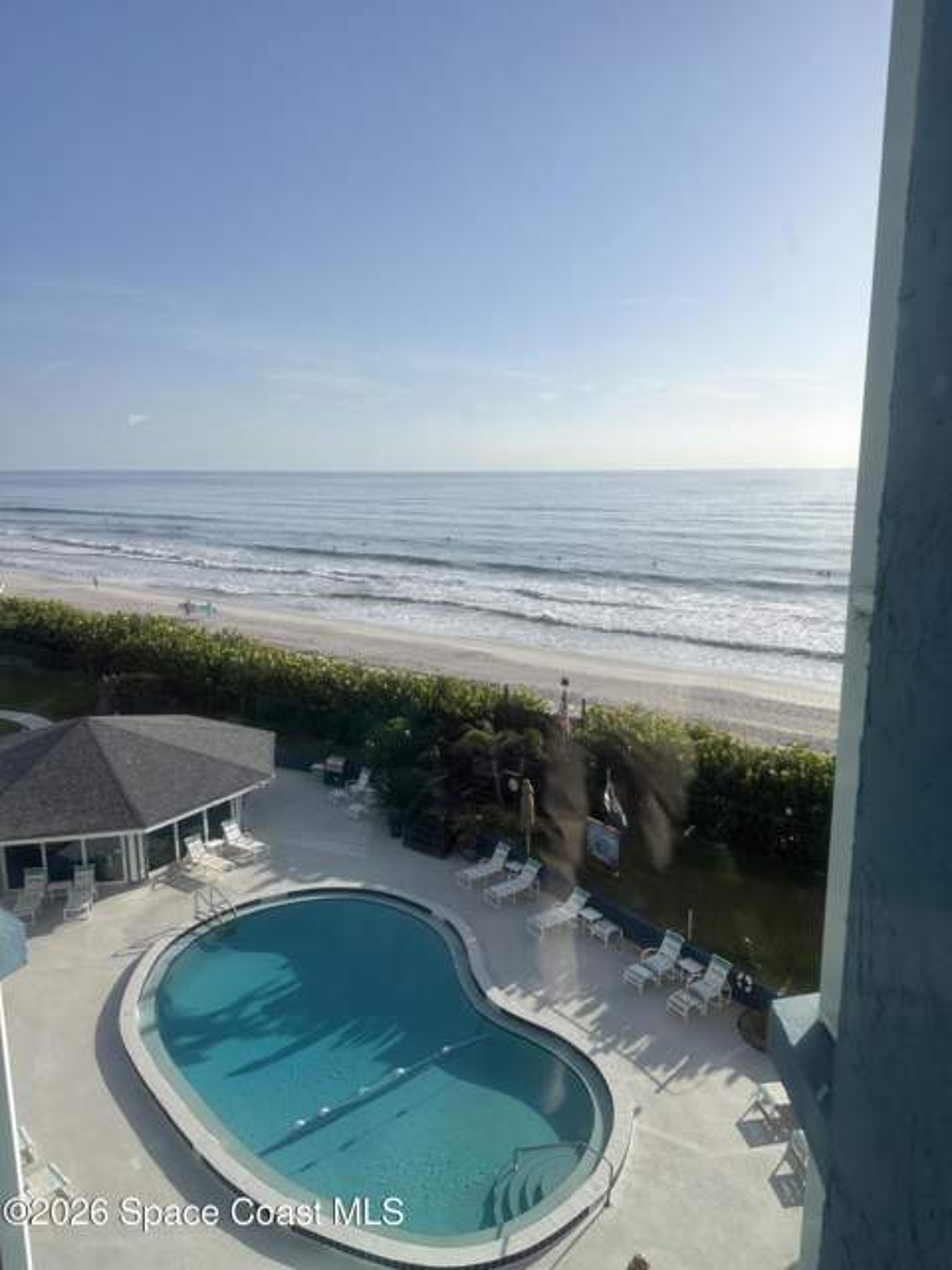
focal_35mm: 24
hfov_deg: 56.8
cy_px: 635
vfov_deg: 71.6
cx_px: 476
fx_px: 880
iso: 80
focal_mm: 6.86
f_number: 1.78
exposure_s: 1/3472
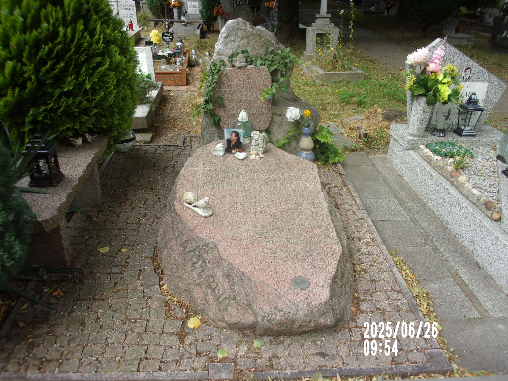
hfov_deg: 63.4
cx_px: 254
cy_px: 190
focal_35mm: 28
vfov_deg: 49.7
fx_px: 411
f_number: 3.9
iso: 80
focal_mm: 5.1
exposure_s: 1/140
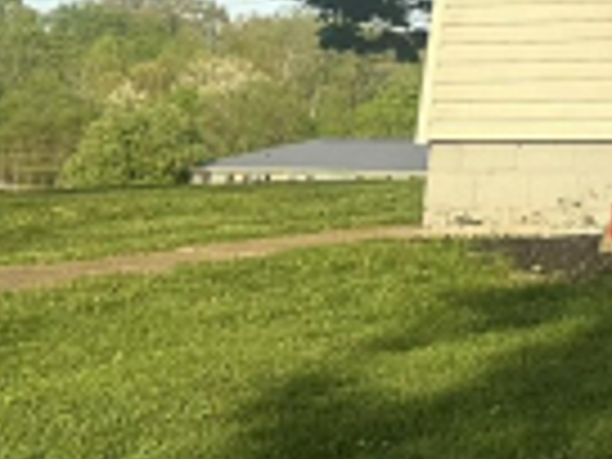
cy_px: -468
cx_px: 1136
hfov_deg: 14.5
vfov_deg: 11.3
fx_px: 2086
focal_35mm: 118
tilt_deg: +16.5
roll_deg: -1.0
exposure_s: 1/1495
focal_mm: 6.86
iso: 80
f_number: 1.78
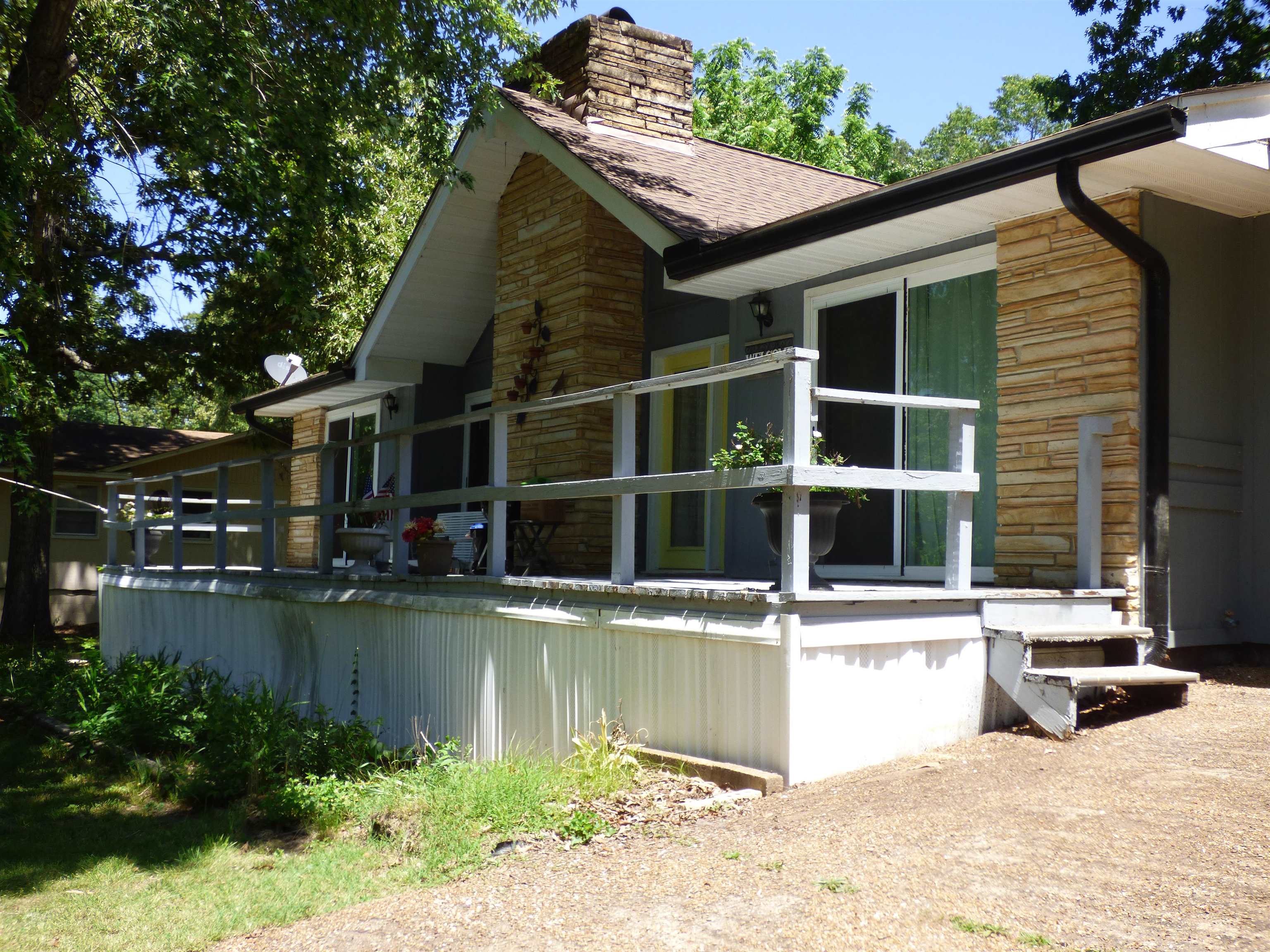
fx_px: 1321
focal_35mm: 36
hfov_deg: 51.4
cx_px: 635
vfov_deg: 39.7
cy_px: 476
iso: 100
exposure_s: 1/400
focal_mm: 6.18
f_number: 3.4
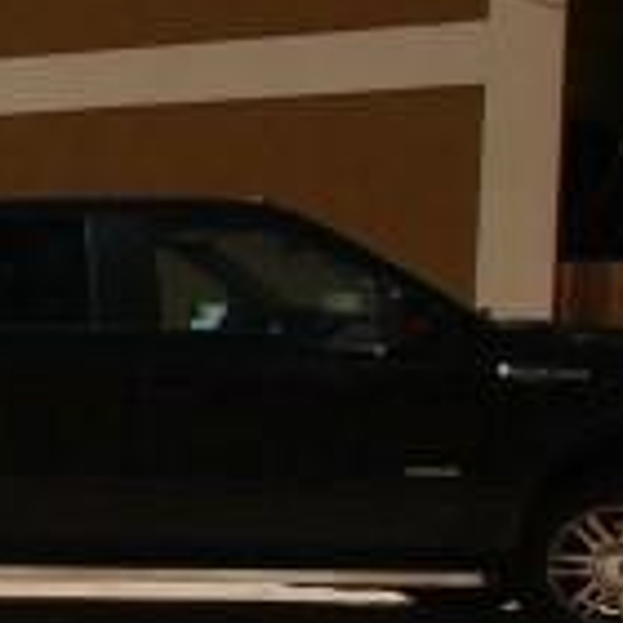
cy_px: 474
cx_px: -1188
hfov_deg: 11.0
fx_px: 2260
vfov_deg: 15.6
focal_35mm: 111
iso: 160
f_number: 9
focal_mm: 9
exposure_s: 1/640
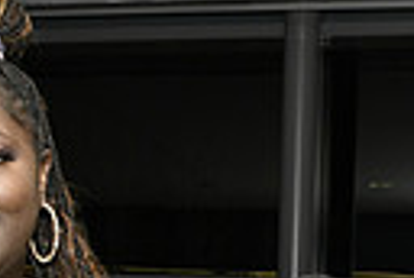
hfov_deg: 14.5
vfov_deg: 9.1
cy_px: 606
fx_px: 1614
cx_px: 343
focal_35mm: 140
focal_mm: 31
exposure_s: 1/60
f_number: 8
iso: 1600
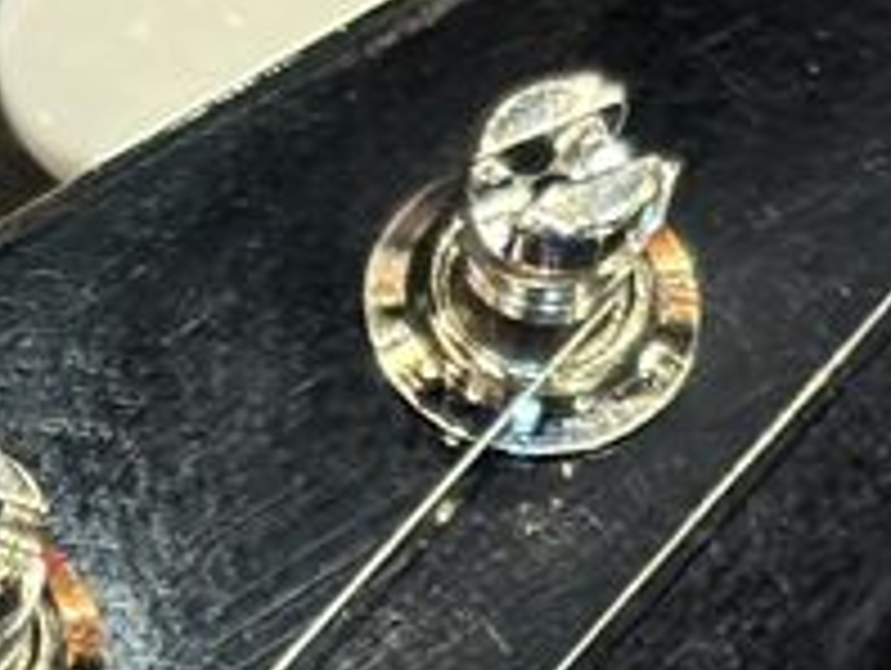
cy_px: 1183
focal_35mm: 336
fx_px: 8659
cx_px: -436
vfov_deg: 4.4
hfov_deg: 5.8
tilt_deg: -63.3
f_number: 1.6
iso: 125
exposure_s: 1/40
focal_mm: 5.96
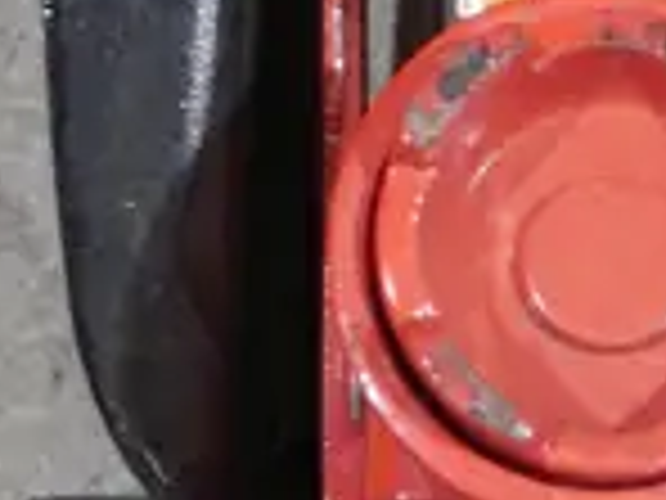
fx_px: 4810
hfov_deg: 7.9
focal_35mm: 250
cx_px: 578
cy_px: -860
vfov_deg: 5.6
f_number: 4
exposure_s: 1/60
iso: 500
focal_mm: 18
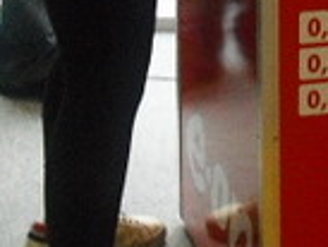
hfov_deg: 10.0
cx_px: 433
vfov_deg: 7.5
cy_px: -191
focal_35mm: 194
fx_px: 1840
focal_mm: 6.2
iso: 400
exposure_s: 1/100
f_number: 2.8
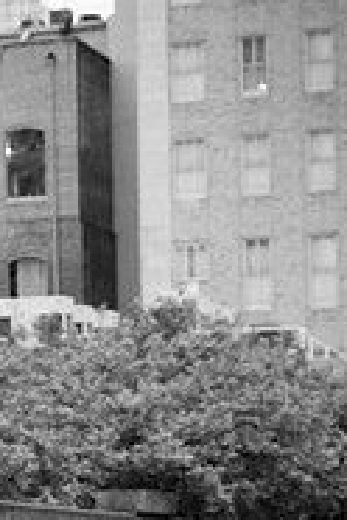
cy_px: 442
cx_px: -274
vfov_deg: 13.5
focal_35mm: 151
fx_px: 2183
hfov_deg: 8.7
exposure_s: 1/125
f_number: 4
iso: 1600
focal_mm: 48
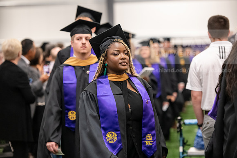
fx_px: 889
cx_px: 118
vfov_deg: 10.2
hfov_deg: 15.2
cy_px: 79
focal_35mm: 135
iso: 3200
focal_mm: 135
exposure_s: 1/200
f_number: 3.2
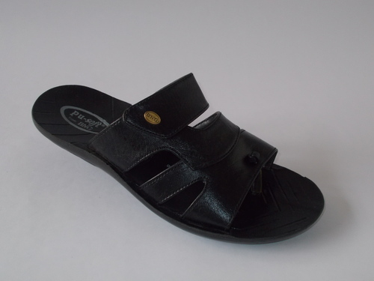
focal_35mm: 39
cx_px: 187
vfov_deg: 36.8
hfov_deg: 47.9
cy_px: 140
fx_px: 421
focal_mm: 6.9
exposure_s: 1/30
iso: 200
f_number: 3.9
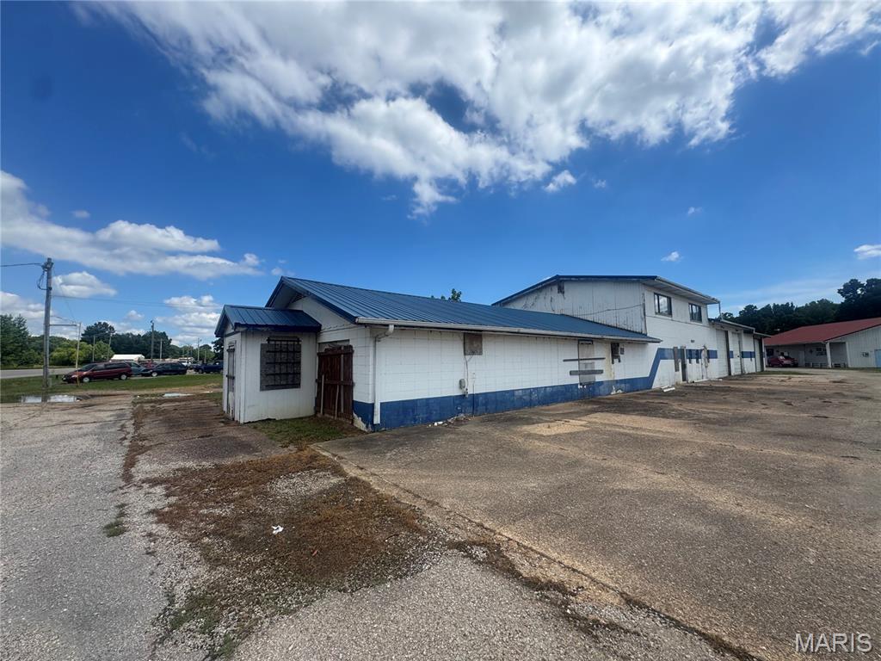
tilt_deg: +5.2
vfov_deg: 85.7
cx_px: 440
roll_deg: +0.5
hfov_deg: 102.1
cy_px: 330
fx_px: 356
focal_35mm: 14
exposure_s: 1/1927
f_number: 2.2
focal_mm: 2.22
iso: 50
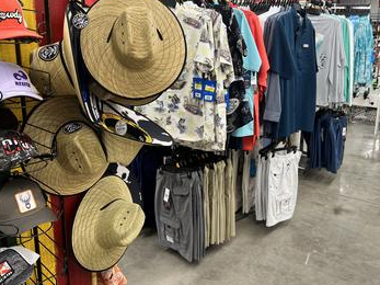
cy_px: 114
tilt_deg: -14.6
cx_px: 208
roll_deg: -0.4
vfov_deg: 40.5
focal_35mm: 35
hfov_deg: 52.6
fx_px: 384
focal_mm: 5.7
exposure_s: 1/60
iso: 64
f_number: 1.5
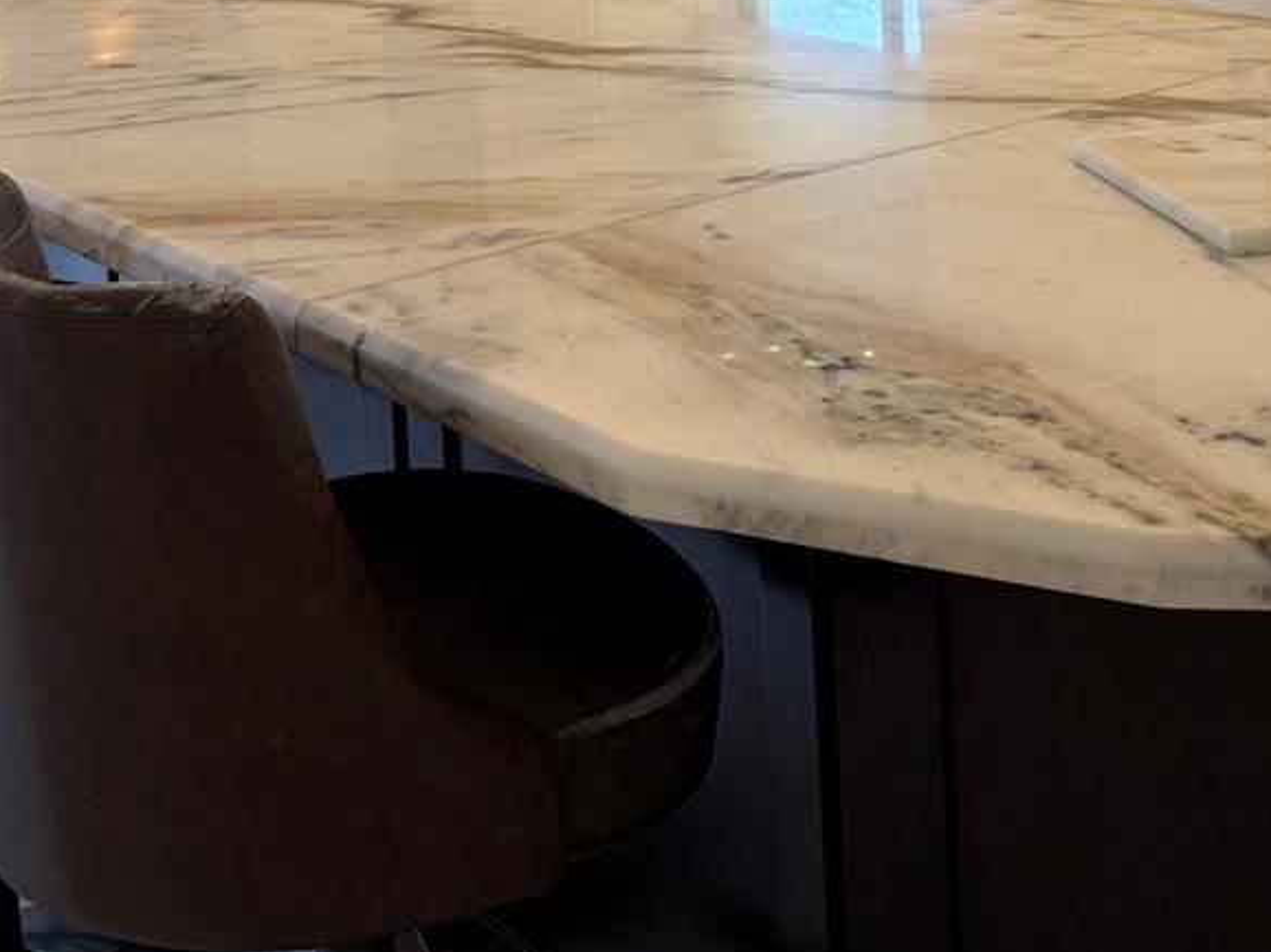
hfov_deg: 27.0
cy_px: -299
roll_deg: +3.0
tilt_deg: -7.0
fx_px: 2643
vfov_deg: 18.9
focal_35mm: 72
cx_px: 734
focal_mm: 5.96
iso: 100
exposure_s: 1/60
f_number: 1.6
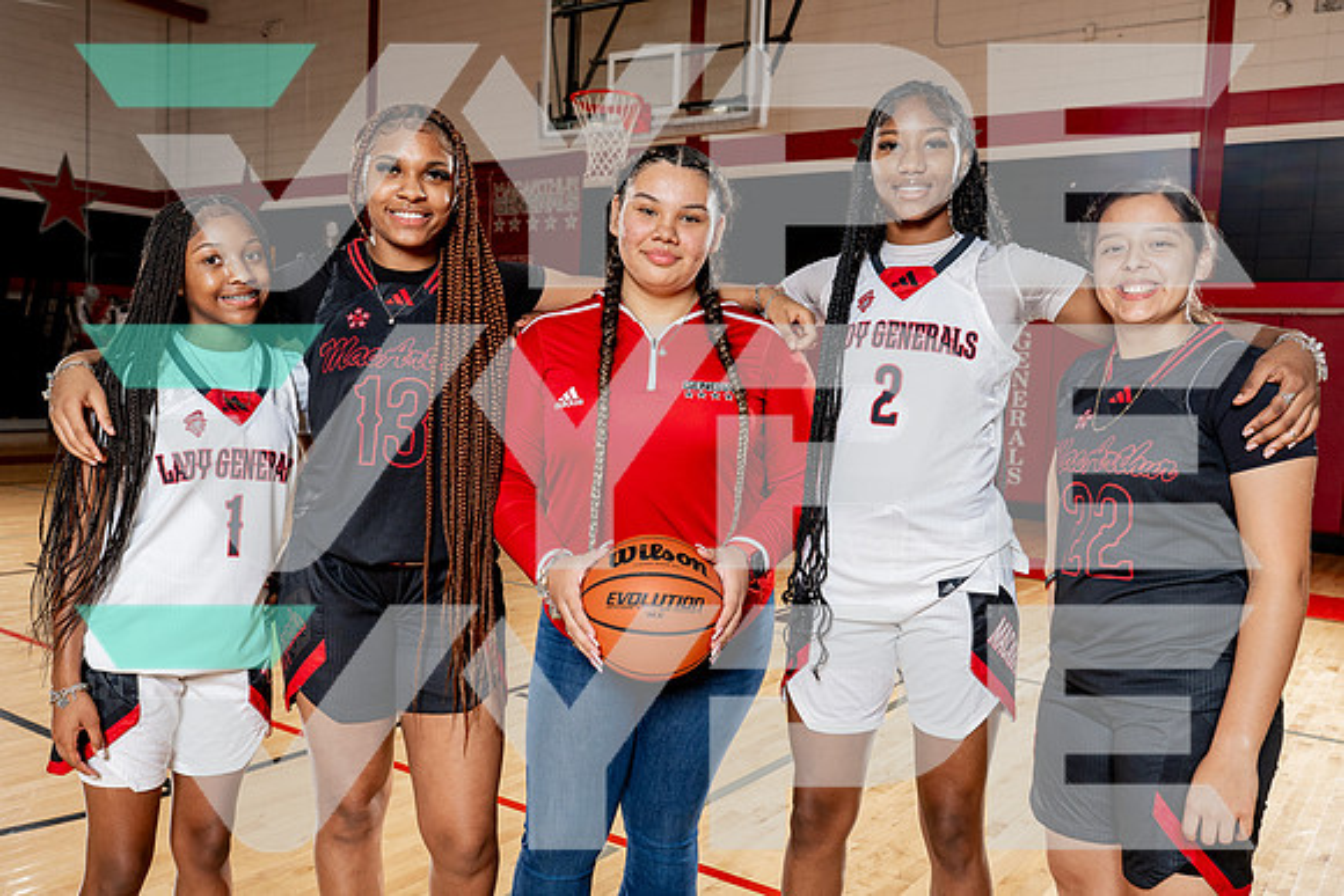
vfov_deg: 42.8
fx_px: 1145
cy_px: 448
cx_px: 672
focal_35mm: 31
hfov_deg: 60.8
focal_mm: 29
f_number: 5.6
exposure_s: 1/250
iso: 640
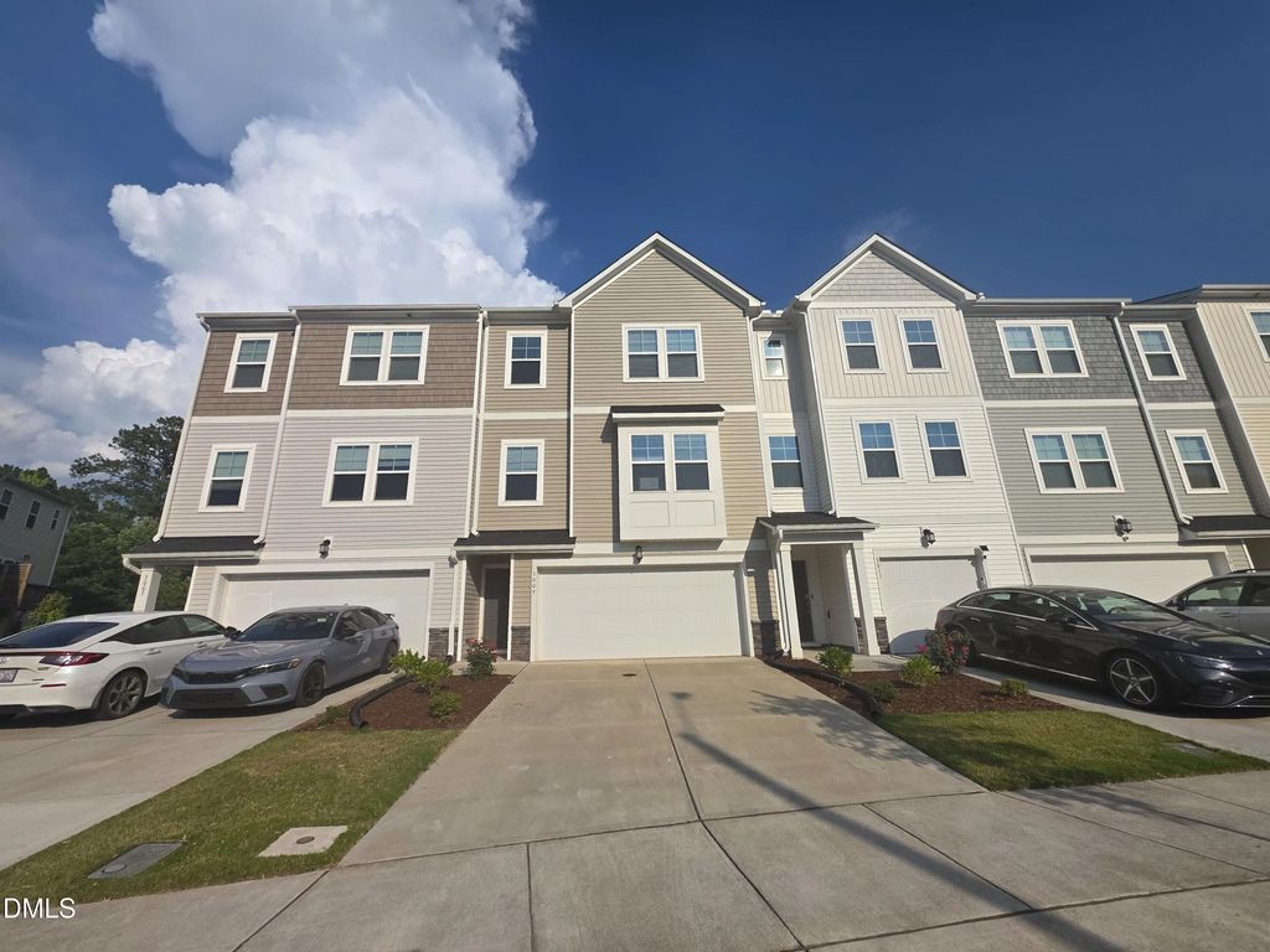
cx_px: 635
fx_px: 477
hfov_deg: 106.2
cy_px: 476
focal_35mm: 13
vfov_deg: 89.9
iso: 40
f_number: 1.9
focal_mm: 2.2
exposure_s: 1/4413
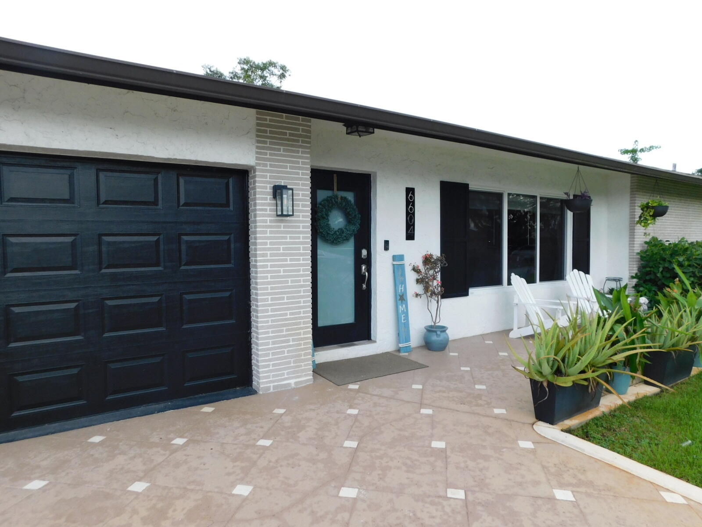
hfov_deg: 73.9
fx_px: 466
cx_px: 351
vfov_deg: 58.9
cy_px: 264
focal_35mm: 23
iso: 125
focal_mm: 4
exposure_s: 1/160
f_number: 3
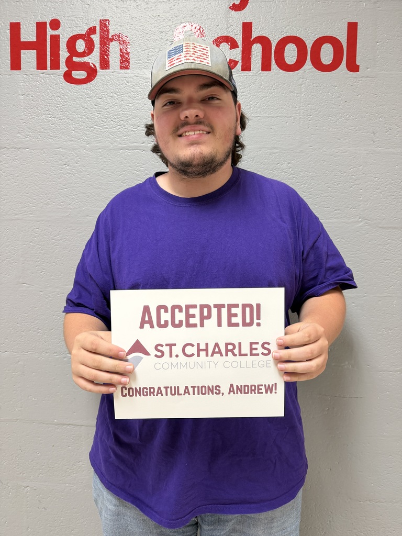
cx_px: 201
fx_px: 372
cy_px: 268
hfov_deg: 56.8
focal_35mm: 24
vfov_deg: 71.6
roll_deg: -1.4
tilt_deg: -4.2
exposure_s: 1/60
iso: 200
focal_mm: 6.76
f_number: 1.78
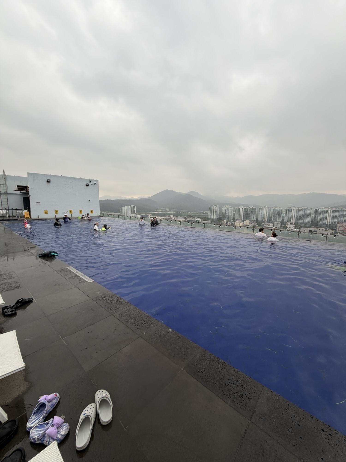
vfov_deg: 102.1
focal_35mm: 14
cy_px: 231
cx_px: 173
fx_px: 187
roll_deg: -2.0
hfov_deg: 85.7
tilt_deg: -6.7
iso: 40
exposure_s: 1/133
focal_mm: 2.22
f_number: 2.2
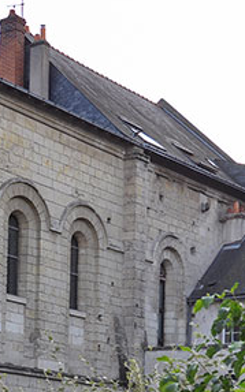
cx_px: -41
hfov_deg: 19.0
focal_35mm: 65
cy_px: 195
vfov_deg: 31.6
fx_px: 693
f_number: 5.6
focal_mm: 27
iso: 220
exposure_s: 1/125
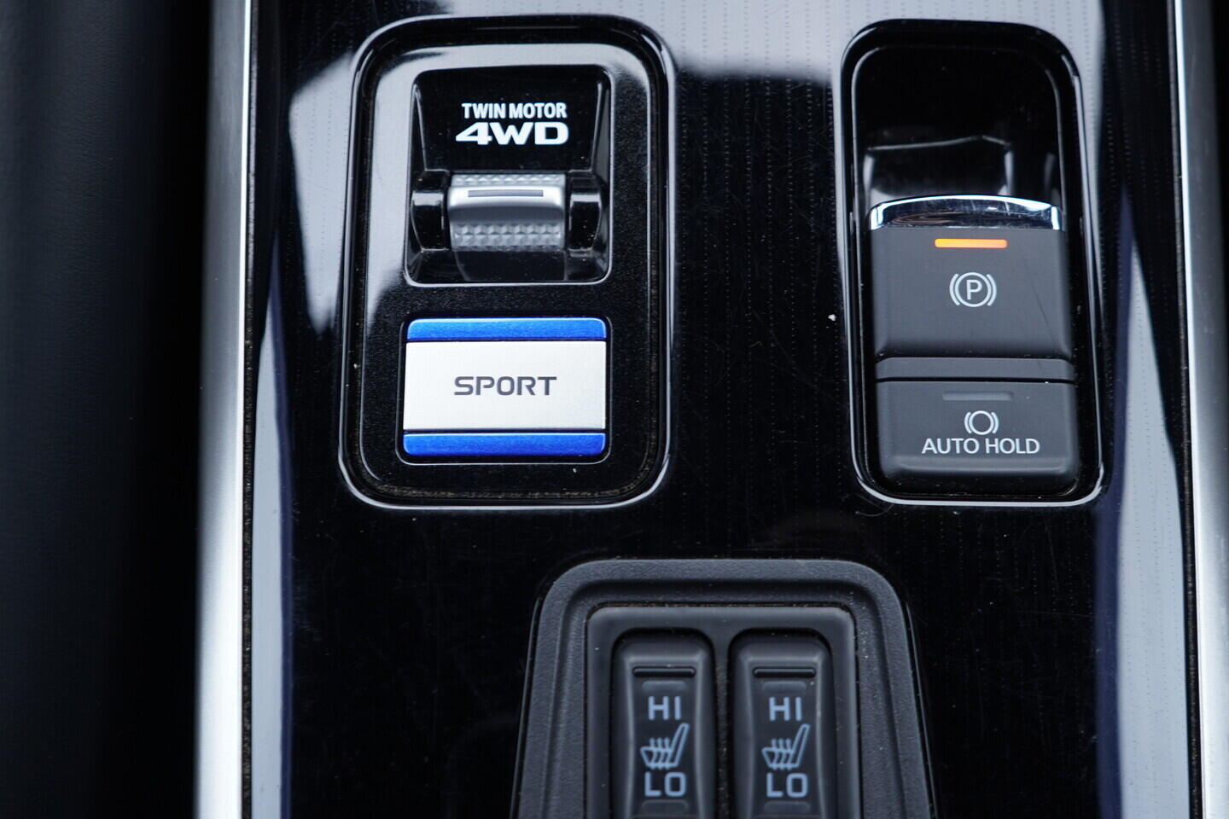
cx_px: 614
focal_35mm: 36
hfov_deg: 53.1
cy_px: 410
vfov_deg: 36.9
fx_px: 1229
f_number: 2.8
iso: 250
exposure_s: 1/40
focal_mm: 24
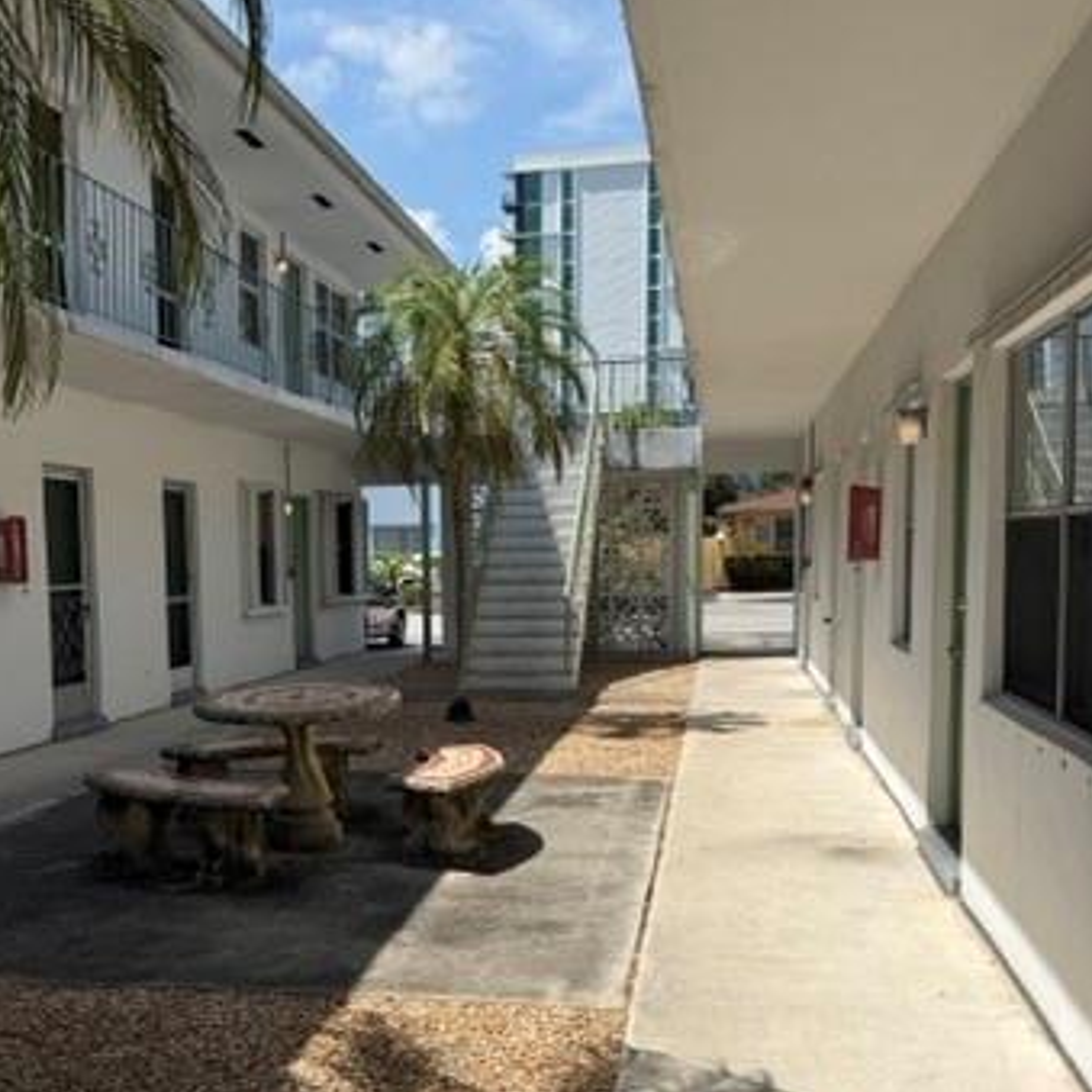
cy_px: 696
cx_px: 403
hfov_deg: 41.5
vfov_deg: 41.5
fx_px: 1428
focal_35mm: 40
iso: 80
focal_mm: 6.76
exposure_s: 1/5714
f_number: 1.78
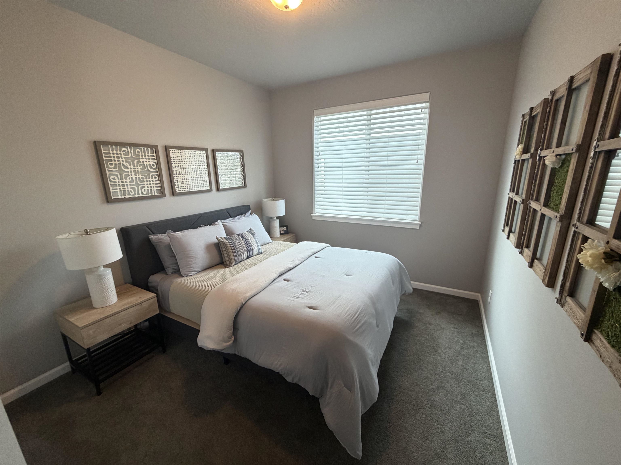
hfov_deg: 102.1
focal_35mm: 14
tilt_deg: -14.1
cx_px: 310
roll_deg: +1.6
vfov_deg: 85.7
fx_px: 251
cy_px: 232
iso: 320
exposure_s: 1/120
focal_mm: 2.22
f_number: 2.2
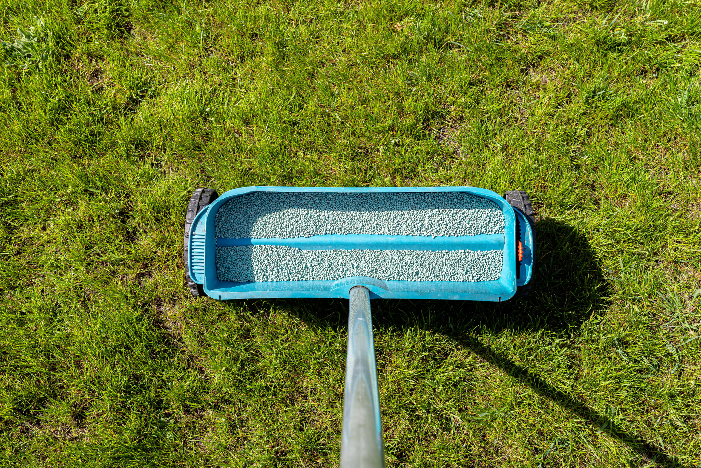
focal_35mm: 35
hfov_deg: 54.4
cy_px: 234
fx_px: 682
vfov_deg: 37.9
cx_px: 350
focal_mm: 35
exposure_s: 1/250
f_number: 8
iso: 100
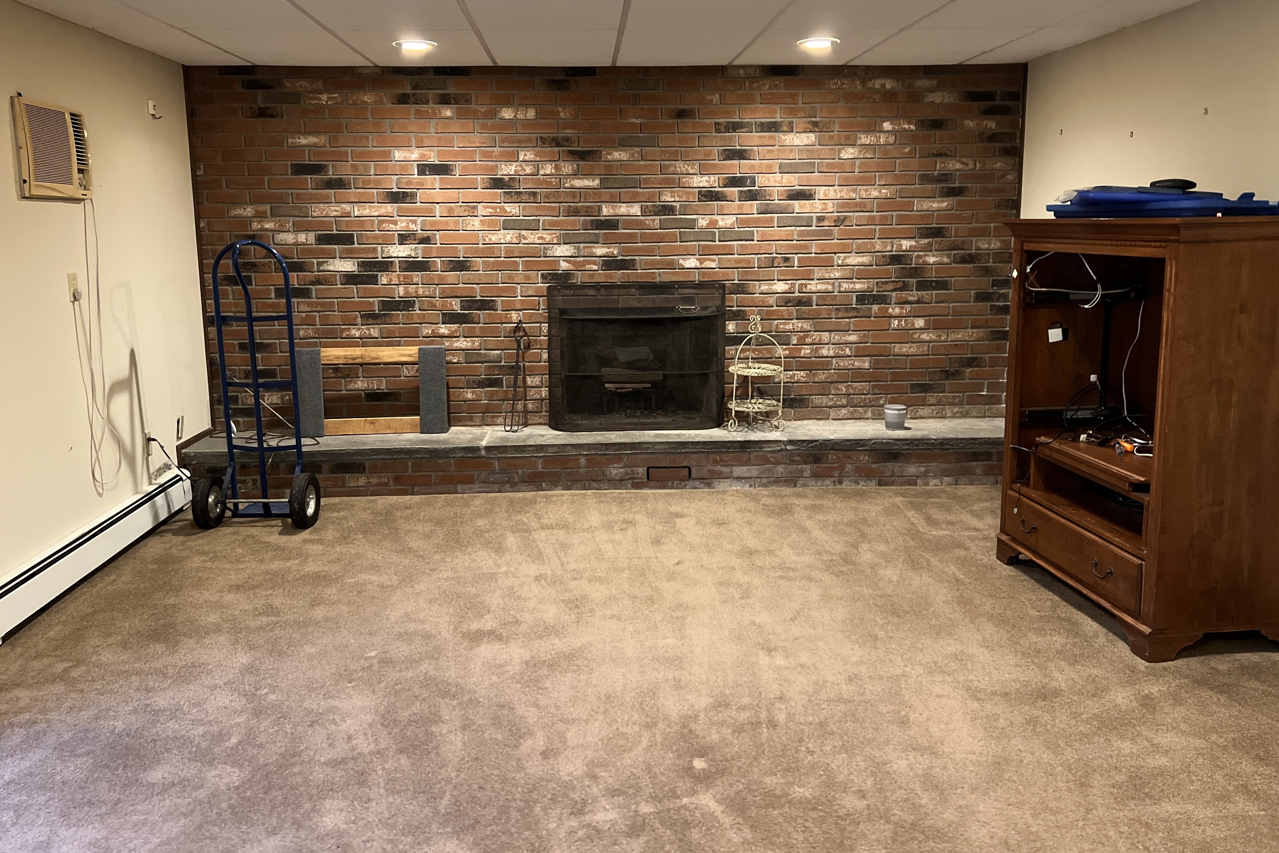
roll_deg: +0.1
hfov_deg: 65.5
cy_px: 371
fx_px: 995
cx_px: 619
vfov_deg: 46.3
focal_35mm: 28
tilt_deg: -8.4
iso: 500
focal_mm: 5.7
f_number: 1.5
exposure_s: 1/40
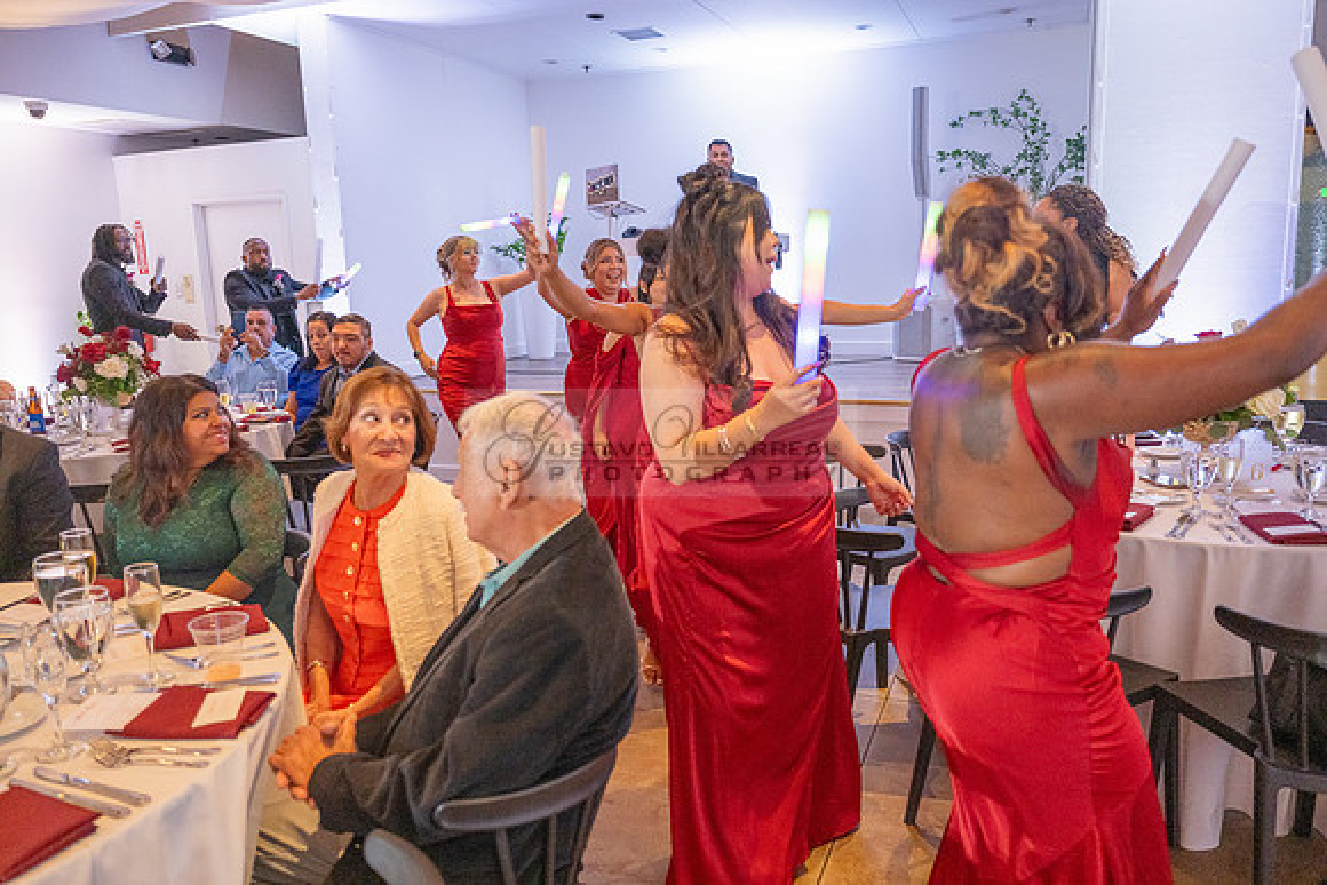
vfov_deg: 48.0
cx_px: 664
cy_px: 442
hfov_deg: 67.4
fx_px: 995
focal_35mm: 27
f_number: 2.8
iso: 2000
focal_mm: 27
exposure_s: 1/200
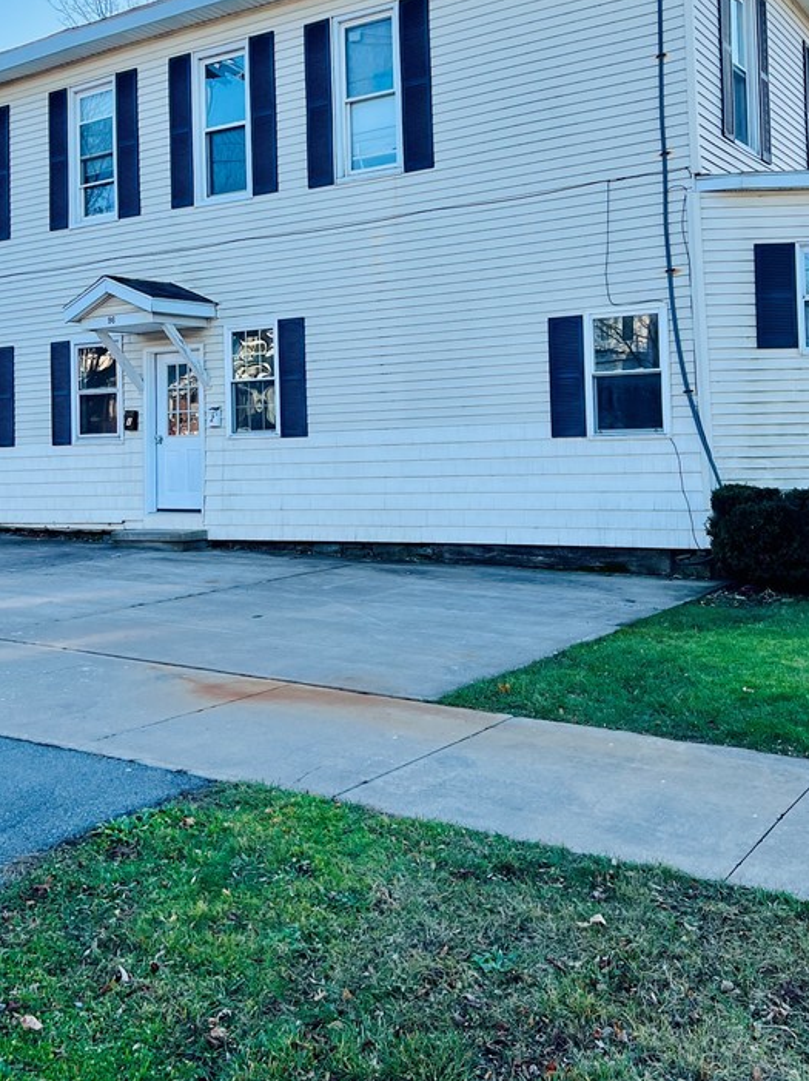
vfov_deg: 48.4
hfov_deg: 37.7
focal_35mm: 38
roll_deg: +1.8
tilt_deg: +3.0
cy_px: 387
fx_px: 1185
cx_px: 393
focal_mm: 5.7
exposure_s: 1/1266
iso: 50
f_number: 1.5
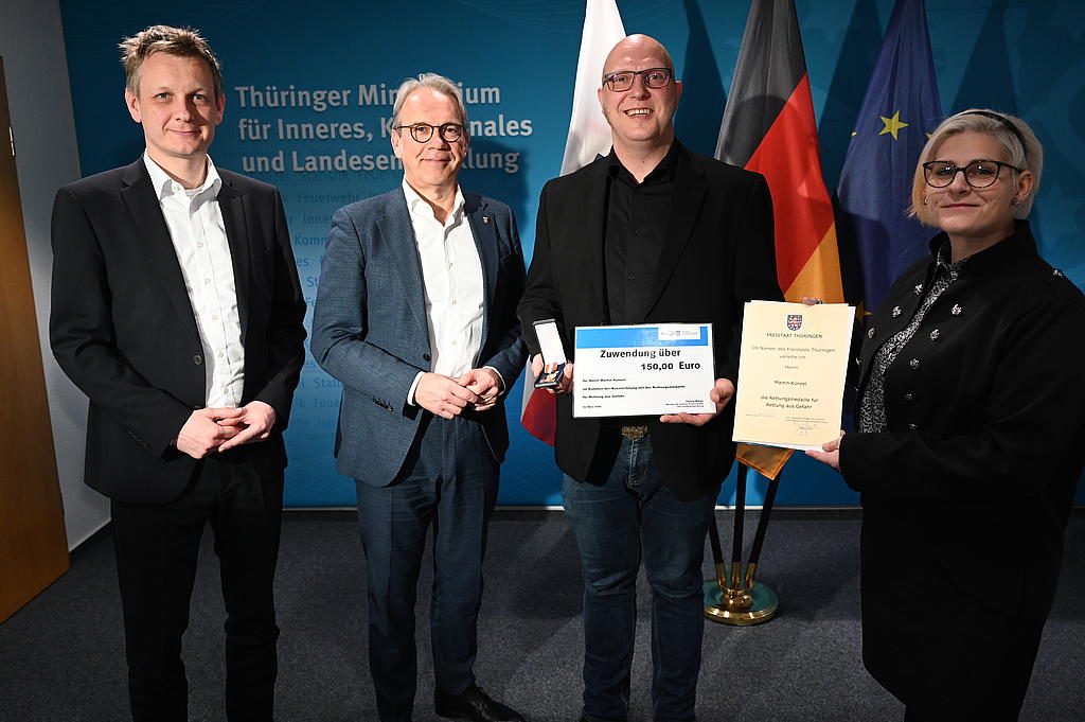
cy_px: 361
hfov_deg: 63.7
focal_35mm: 29
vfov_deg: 44.9
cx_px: 542
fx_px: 873
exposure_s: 1/200
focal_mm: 29
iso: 3200
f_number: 4
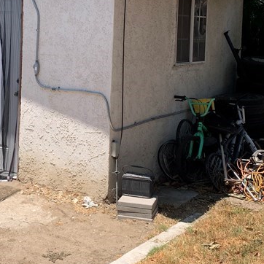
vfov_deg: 26.2
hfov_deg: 26.1
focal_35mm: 65
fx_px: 561
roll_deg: -1.5
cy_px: 74
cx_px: 63
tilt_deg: -3.6
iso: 25
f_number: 1.8
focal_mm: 4.25
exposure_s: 1/1536
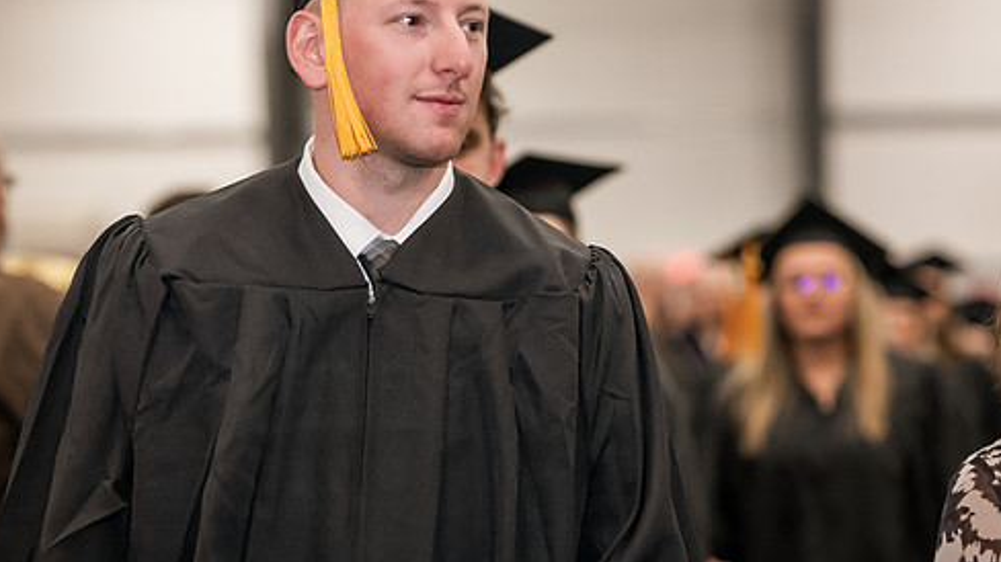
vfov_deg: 8.0
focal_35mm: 152
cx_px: 486
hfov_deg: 14.1
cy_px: 190
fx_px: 4033
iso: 2000
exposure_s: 1/200
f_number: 3.2
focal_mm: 122
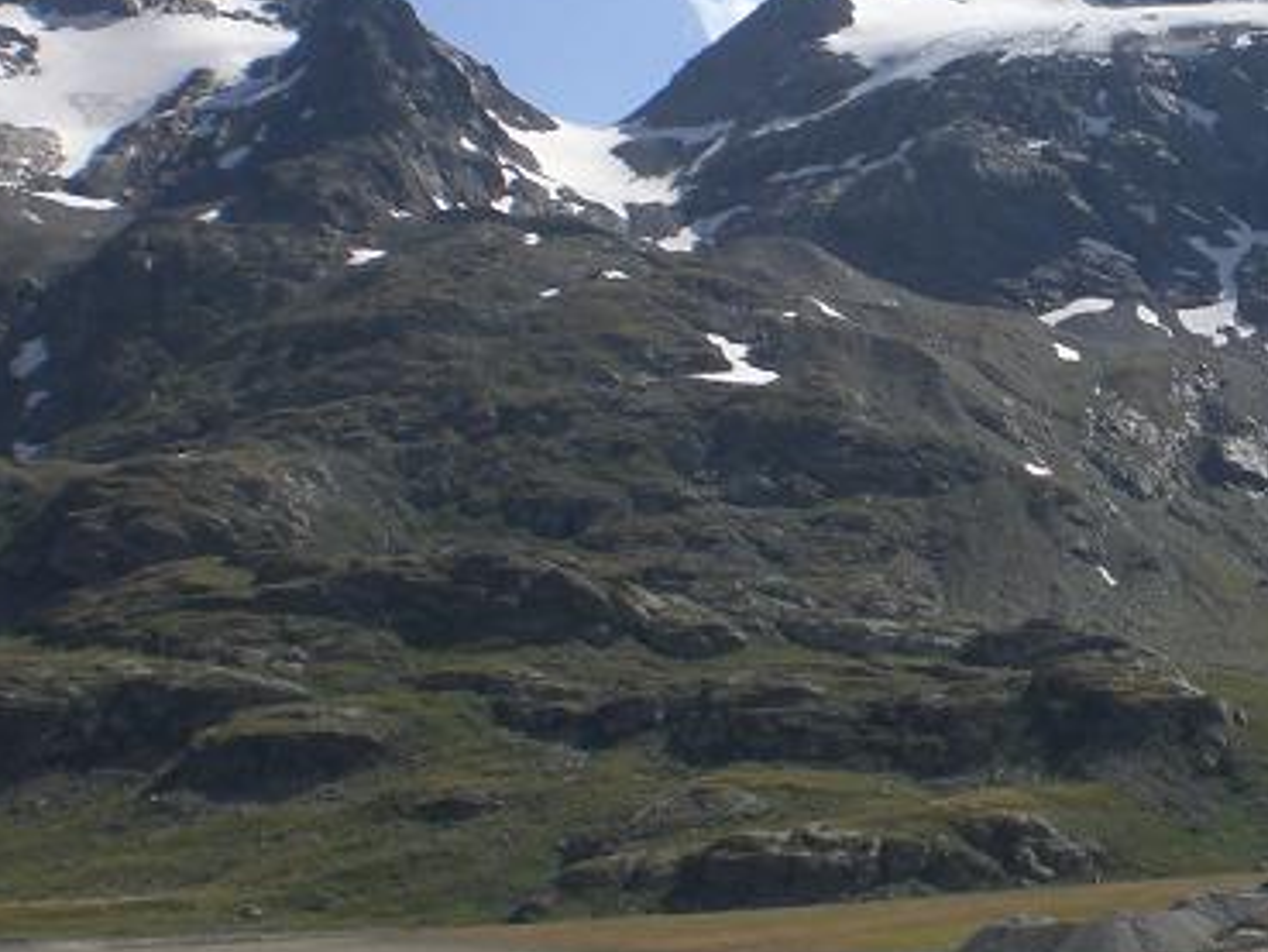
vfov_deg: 15.6
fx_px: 3481
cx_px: 1213
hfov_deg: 20.1
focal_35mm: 95
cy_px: 478
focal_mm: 6.3
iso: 50
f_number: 4.4
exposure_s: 1/500
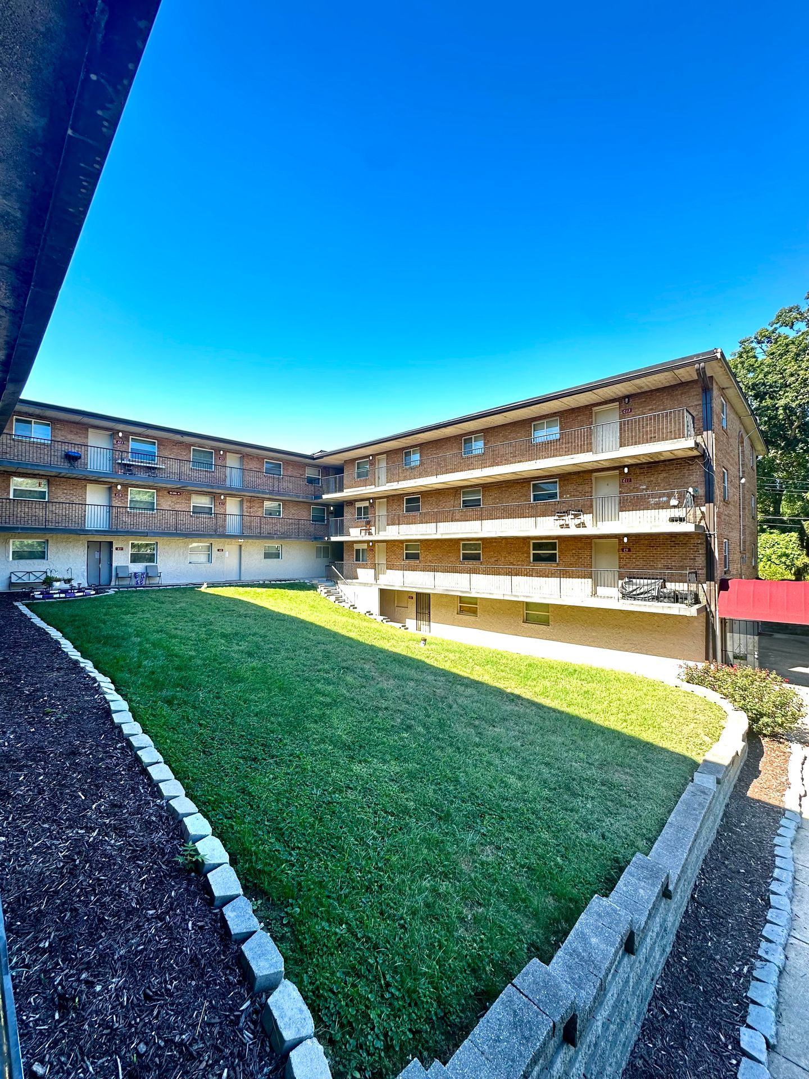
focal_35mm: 14
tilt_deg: +1.2
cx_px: 404
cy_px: 540
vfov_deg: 102.1
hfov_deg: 85.7
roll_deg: -0.7
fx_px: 436
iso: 40
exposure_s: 1/115
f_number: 2.2
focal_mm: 2.22
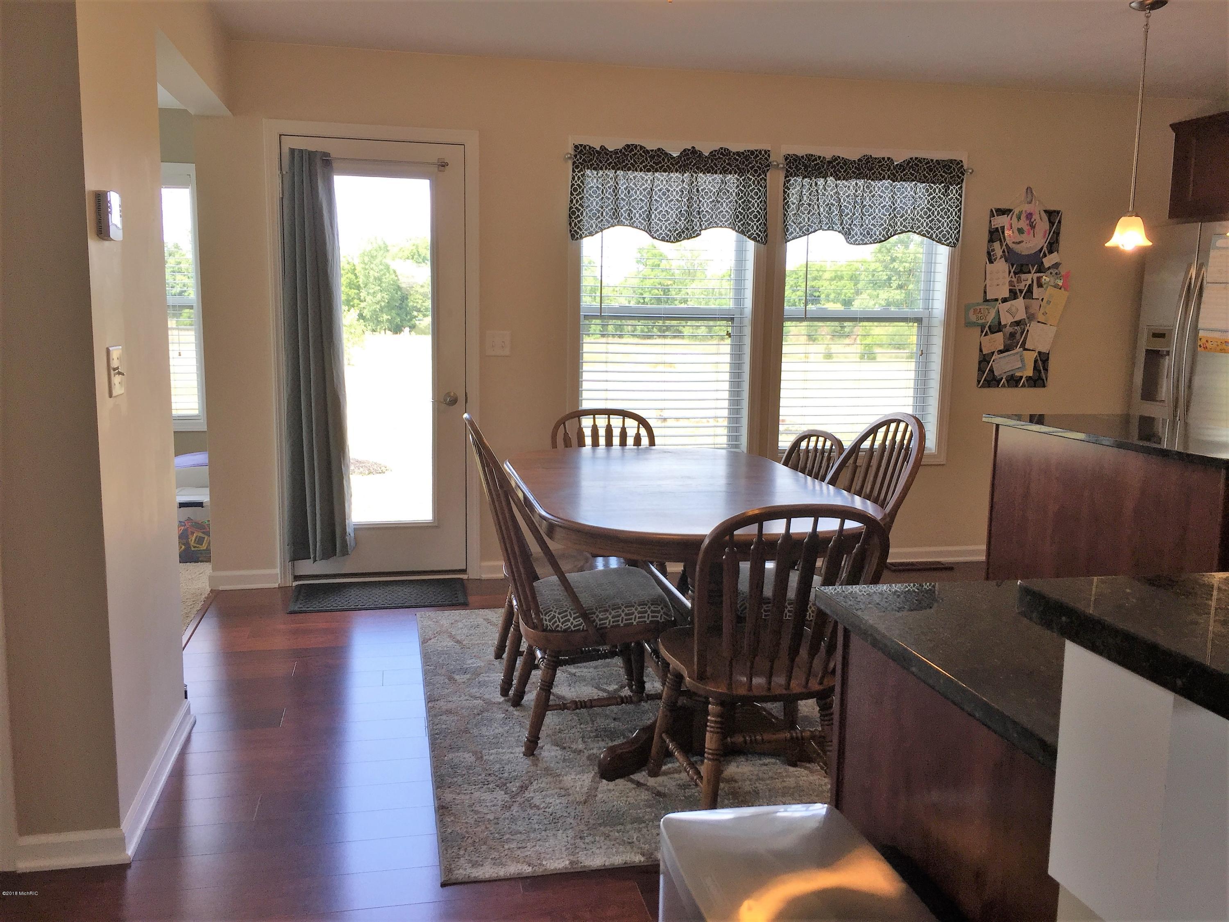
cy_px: 461
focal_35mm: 29
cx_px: 614
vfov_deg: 48.2
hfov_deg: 61.7
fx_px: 1030
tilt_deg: -8.0
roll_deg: +0.0
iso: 32
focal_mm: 4.15
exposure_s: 1/120
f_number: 2.2
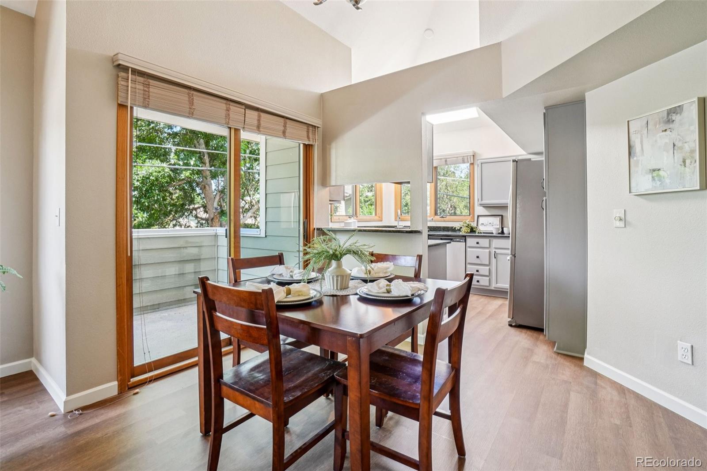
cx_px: 354
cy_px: 236
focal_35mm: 15
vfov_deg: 77.3
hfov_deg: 100.4
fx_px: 295
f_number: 8
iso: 400
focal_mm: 10
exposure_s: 1/10
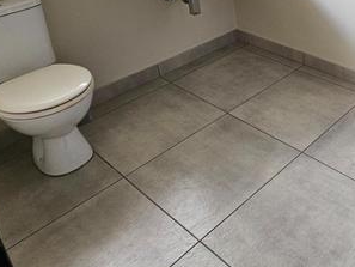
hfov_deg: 43.7
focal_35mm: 35
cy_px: 4
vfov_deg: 36.8
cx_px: 367
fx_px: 359
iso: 160
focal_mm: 2.2
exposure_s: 1/50
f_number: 2.2
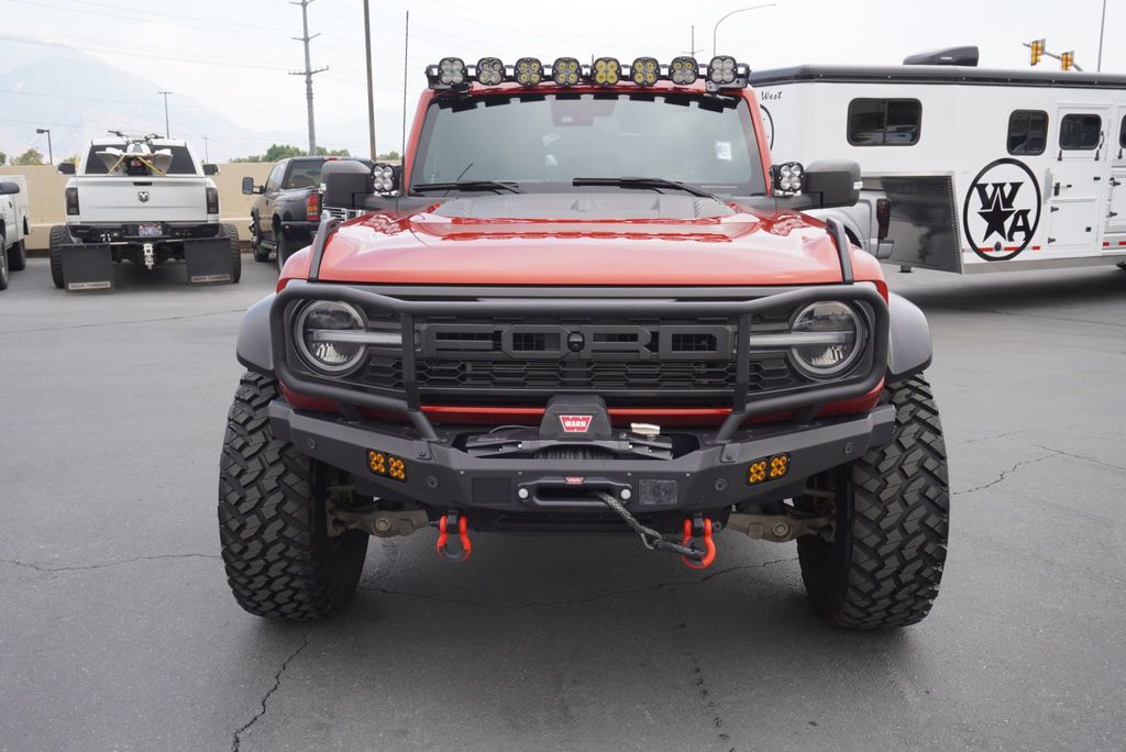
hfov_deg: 59.5
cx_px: 563
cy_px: 376
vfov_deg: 41.8
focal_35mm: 32
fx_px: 986
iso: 100
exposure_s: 1/125
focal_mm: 21
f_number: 5.6
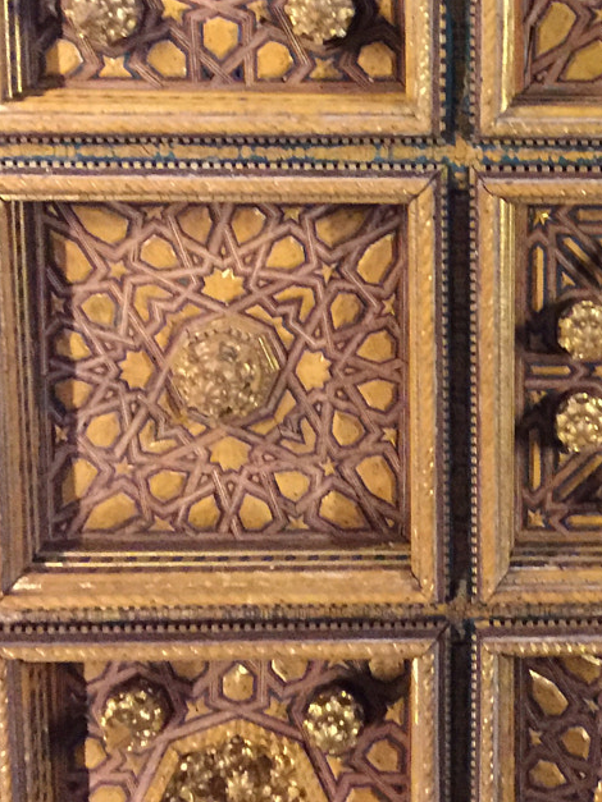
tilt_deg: +80.6
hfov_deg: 18.9
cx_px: 702
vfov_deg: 25.7
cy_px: 118
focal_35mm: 74
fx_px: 1716
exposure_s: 1/17
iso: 400
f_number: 2.2
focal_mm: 4.15
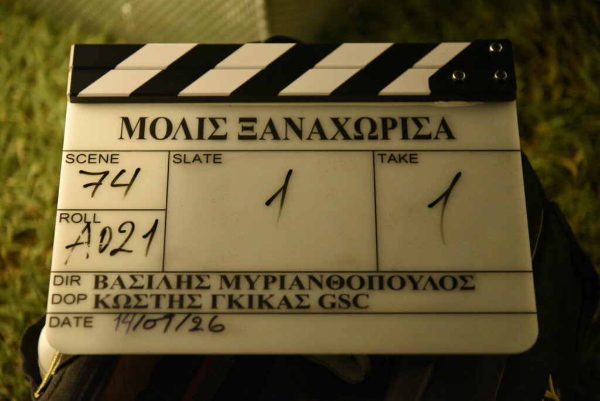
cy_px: 200
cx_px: 300
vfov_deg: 11.4
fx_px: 2001
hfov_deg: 17.1
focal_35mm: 120
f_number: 4
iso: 9000
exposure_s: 1/200
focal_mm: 120
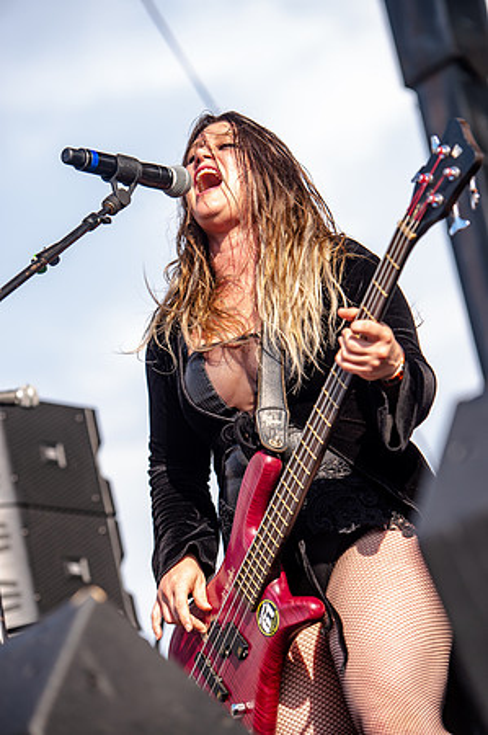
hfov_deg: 10.1
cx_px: 244
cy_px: 368
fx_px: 2751
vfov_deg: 15.2
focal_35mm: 135
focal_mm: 135
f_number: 4
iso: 125
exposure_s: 1/640
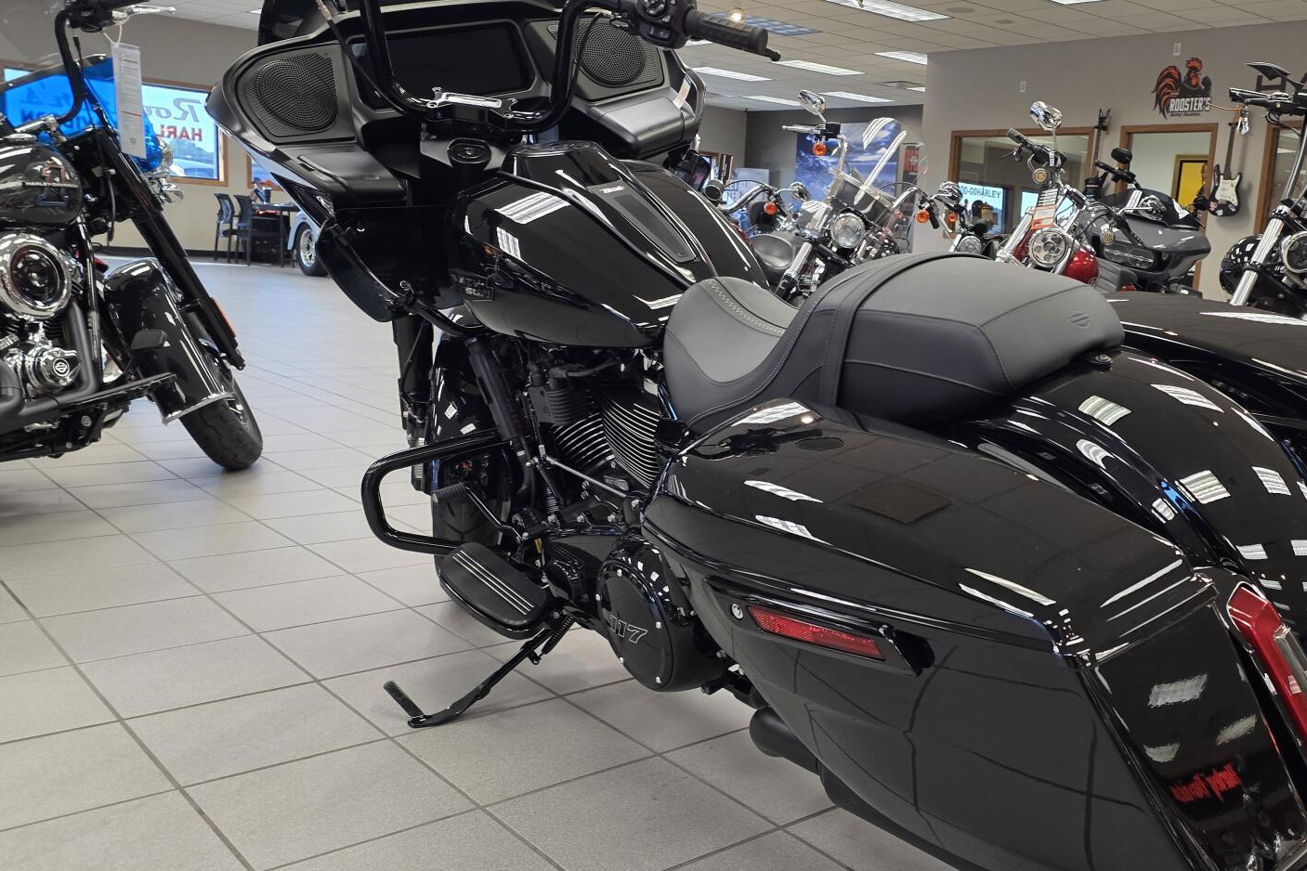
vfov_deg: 38.9
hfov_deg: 54.7
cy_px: 474
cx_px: 868
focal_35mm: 34
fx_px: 1234
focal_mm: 6.25
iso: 250
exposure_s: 1/120
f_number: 1.7
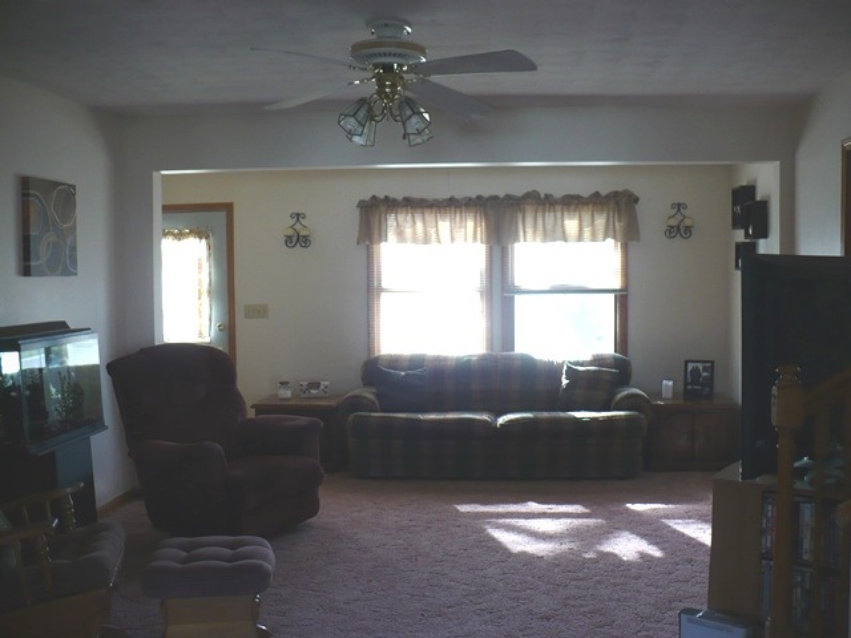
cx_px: 426
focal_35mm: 37
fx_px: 910
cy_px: 319
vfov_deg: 38.7
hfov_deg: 50.1
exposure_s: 1/50
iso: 100
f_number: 2.8
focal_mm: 6.1
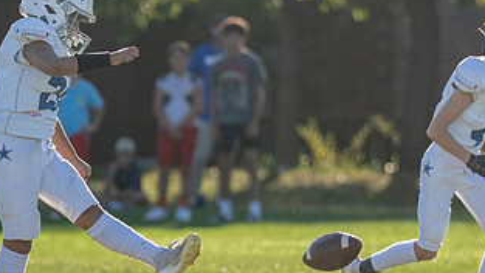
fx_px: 8796
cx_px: 101
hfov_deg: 3.2
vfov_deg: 1.8
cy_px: 231
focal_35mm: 684
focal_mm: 200
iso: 320
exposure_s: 1/4000
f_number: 2.8
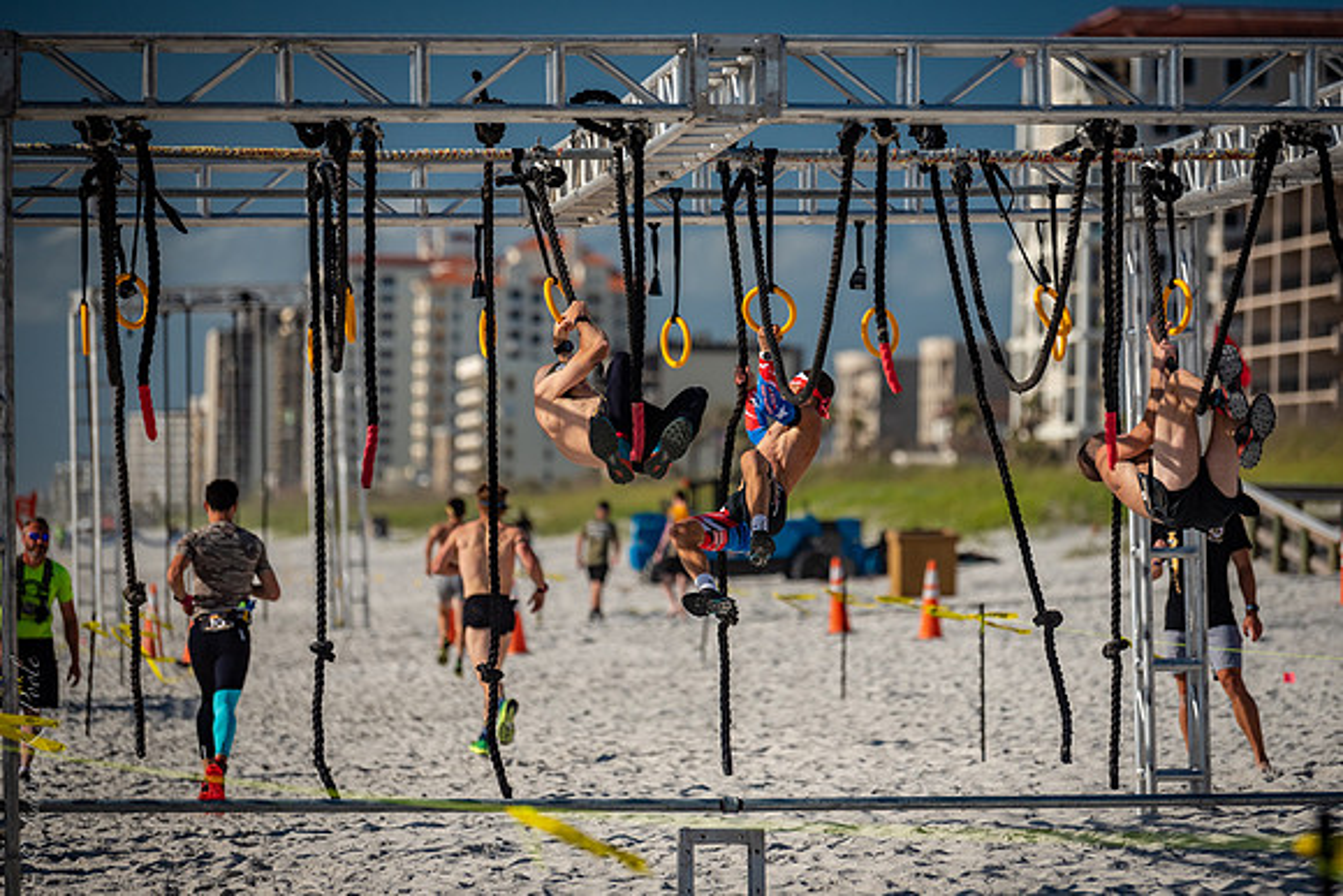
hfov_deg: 11.3
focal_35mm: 182
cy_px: 401
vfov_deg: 7.5
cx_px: 741
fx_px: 6796
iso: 280
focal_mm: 165
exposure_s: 1/4000
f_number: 2.8
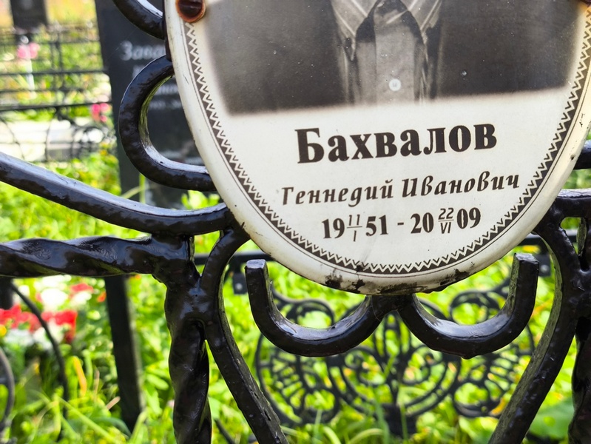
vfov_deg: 29.1
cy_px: 222
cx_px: 296
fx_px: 854
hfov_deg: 38.2
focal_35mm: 50
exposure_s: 1/328
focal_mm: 4.71
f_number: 1.7
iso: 50
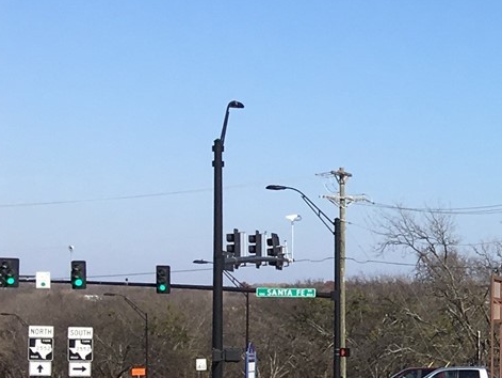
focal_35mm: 126
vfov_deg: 11.7
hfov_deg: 13.5
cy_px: 353
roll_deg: -0.1
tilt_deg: +1.6
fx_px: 1829
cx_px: 997
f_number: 2.2
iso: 25
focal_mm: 4.15
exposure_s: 1/2024
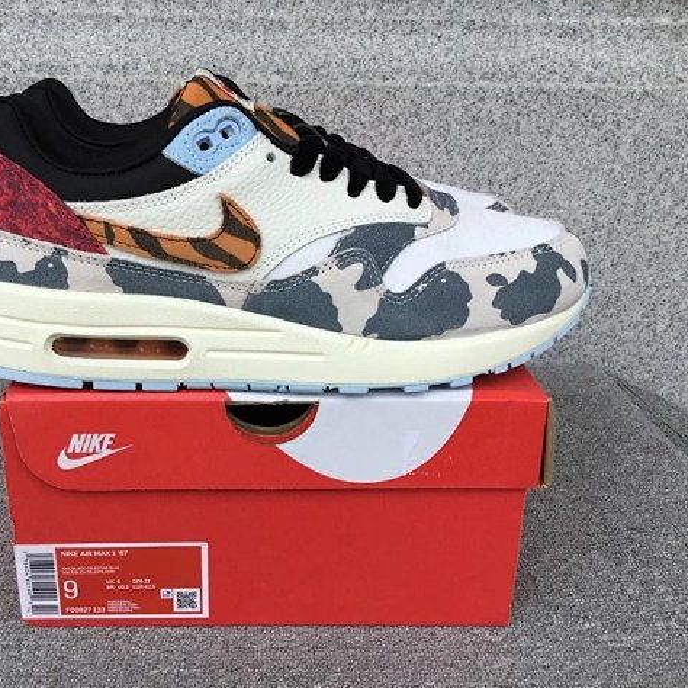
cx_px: 274
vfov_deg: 44.9
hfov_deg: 44.7
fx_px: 832
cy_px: 341
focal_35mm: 37
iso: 25
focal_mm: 3.3
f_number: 2.4
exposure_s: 1/452
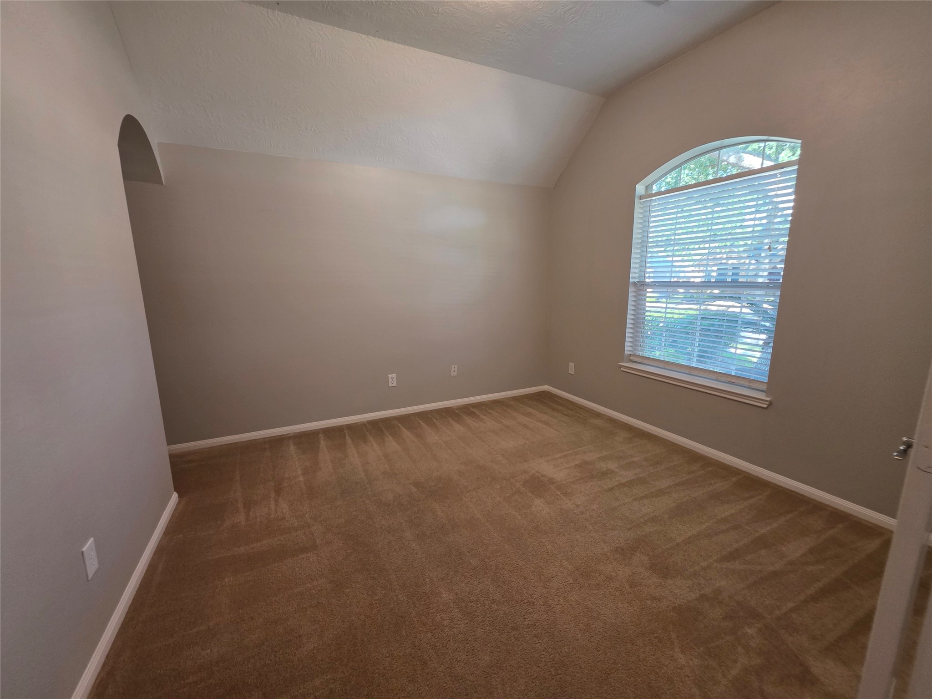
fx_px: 350
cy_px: 350
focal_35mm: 13
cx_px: 466
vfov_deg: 89.9
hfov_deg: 106.2
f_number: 1.9
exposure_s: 1/60
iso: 160
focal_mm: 2.2
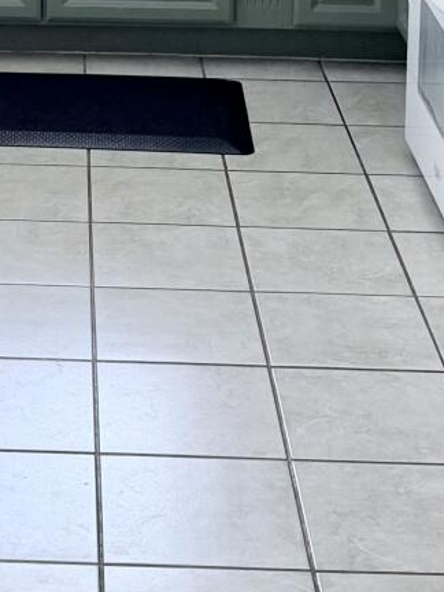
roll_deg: +0.2
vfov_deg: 16.7
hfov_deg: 13.1
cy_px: -180
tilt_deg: -11.8
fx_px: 1898
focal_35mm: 111
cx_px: -59
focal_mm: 6.76
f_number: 1.78
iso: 100
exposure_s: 1/196
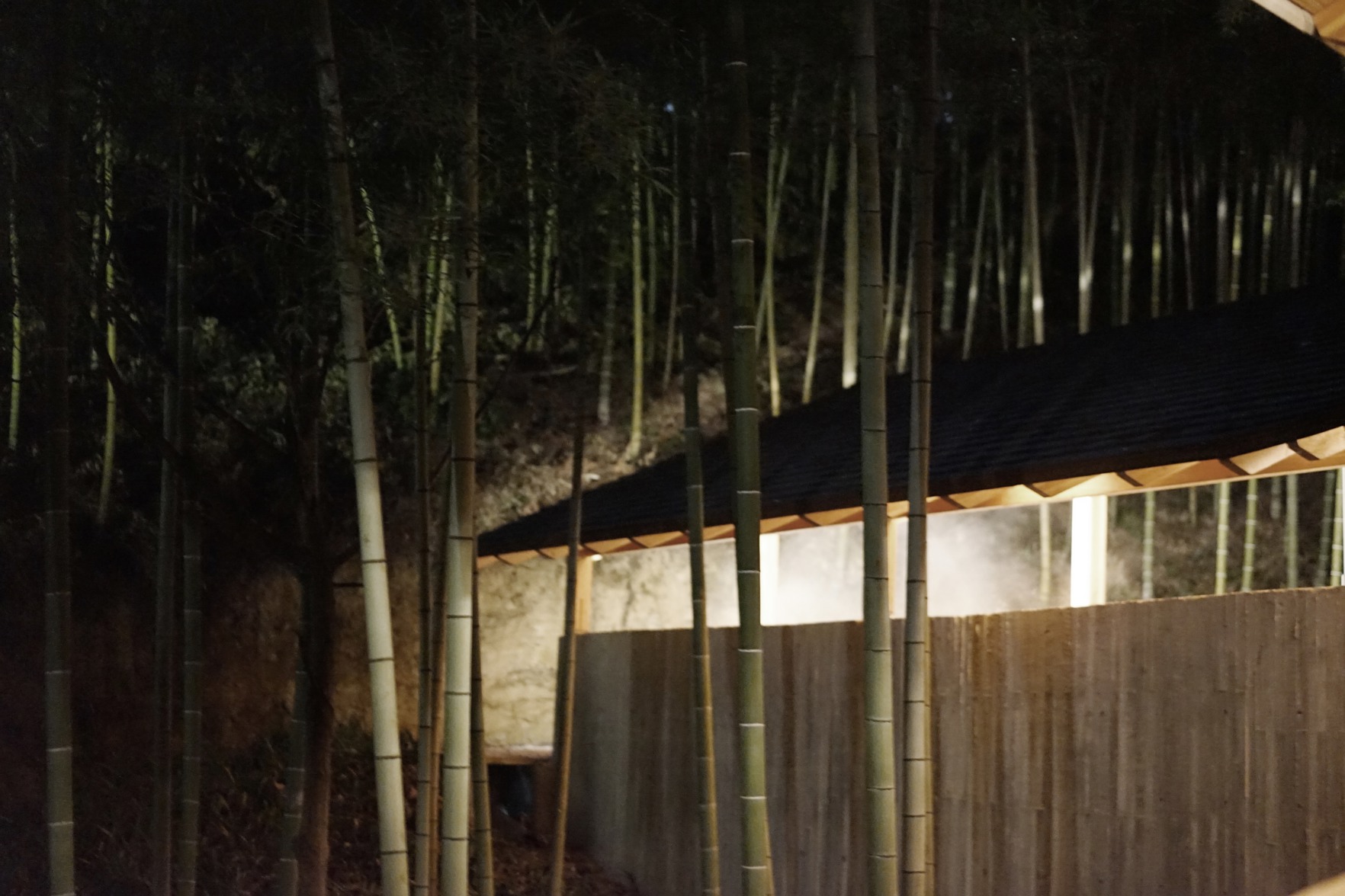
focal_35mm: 55
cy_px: 448
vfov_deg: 24.6
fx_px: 2055
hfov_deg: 36.2
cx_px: 672
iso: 6400
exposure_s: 1/1.6
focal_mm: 55
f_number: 2
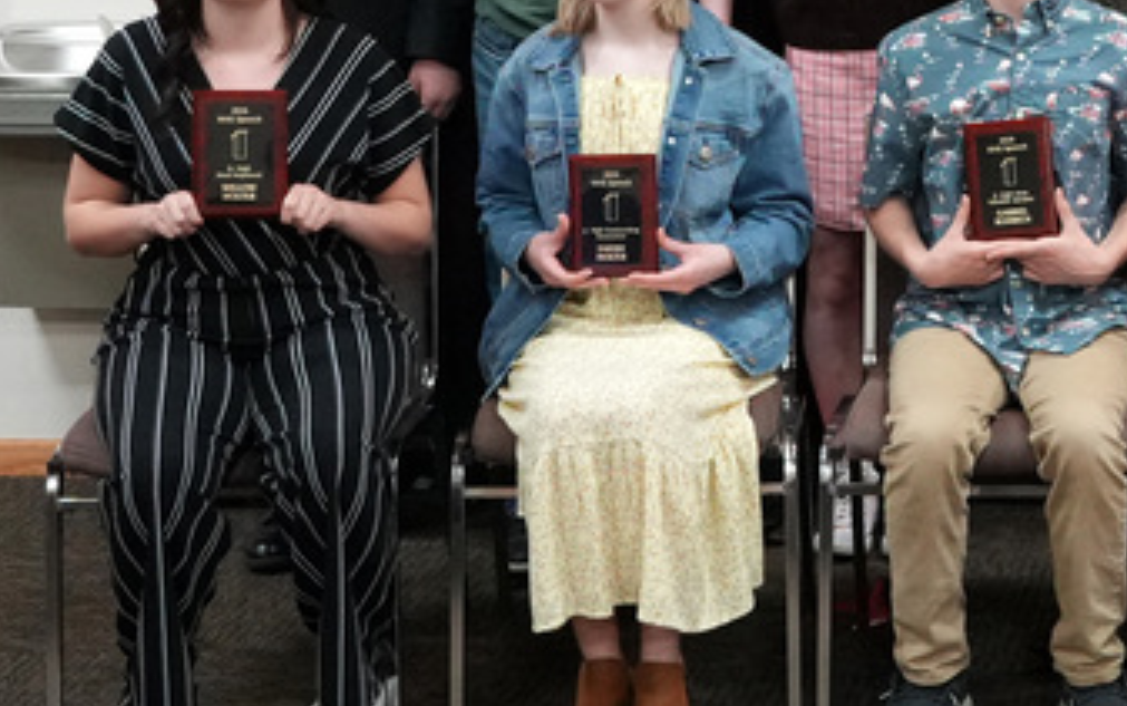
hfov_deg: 20.5
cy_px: 136
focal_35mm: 98
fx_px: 2998
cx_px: 1167
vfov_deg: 13.4
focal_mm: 21
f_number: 4
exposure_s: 1/250
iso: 4000
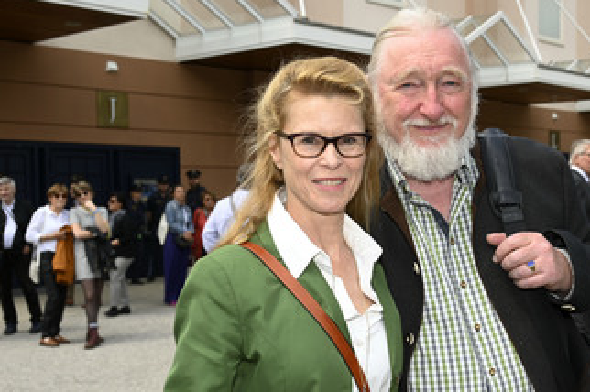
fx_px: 917
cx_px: 369
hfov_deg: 35.5
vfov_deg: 24.1
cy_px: 242
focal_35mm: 56
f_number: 8
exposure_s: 1/125
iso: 125
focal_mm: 40
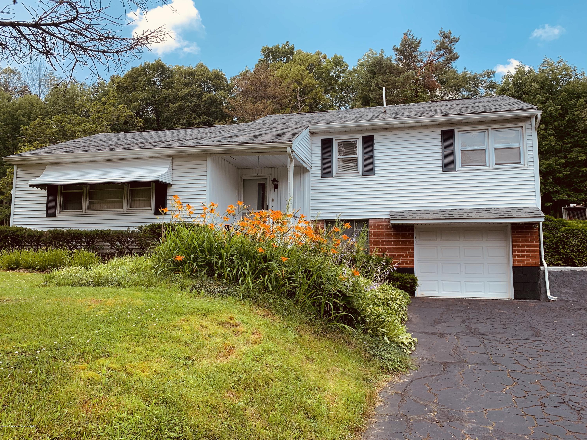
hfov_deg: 67.3
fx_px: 441
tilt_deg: +6.5
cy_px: 220
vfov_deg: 53.1
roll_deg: +0.2
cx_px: 294
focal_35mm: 26
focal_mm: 4.25
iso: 25
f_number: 1.8
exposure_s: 1/864
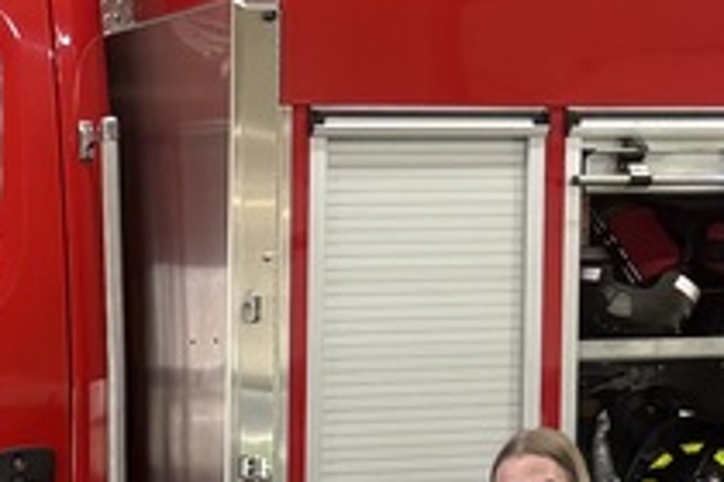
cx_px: -403
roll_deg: +1.3
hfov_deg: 14.4
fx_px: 2654
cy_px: 751
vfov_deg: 10.0
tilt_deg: -5.7
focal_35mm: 132
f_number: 1.6
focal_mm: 5.96
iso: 125
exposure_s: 1/91
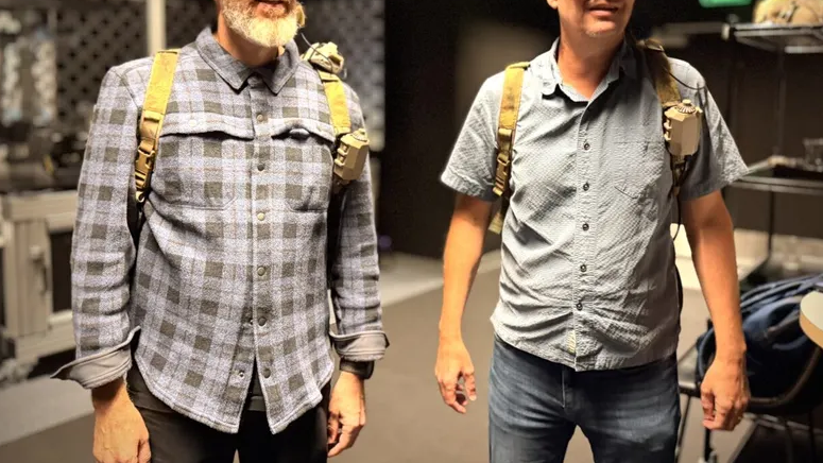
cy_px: 150
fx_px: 589
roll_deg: +1.5
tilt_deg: -6.9
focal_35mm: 27
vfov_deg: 42.3
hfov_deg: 69.9
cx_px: 419
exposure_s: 1/60
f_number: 1.78
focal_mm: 6.76
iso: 800
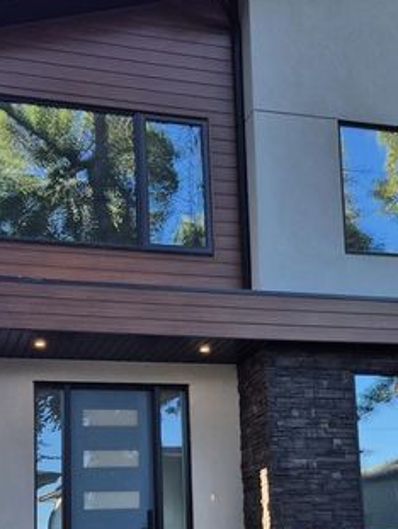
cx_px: 264
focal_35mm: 63
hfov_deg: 23.2
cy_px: 401
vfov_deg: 30.2
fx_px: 964
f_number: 1.8
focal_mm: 5.4
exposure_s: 1/315
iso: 25
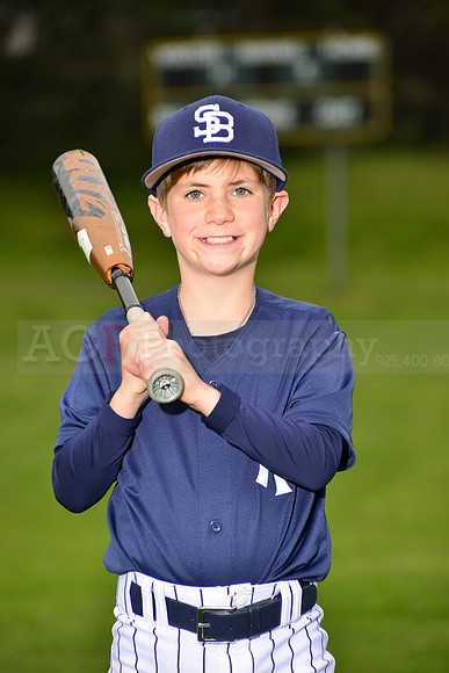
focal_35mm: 200
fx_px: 3739
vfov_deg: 10.3
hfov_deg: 6.9
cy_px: 336
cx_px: 224
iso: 200
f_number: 6.3
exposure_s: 1/200
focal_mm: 200
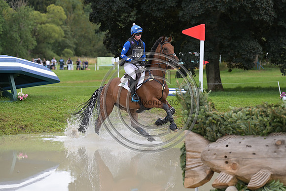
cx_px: 143
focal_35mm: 165
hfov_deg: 12.4
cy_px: 96
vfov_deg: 8.3
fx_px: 1311
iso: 800
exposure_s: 1/1250
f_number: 5.6
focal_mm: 165
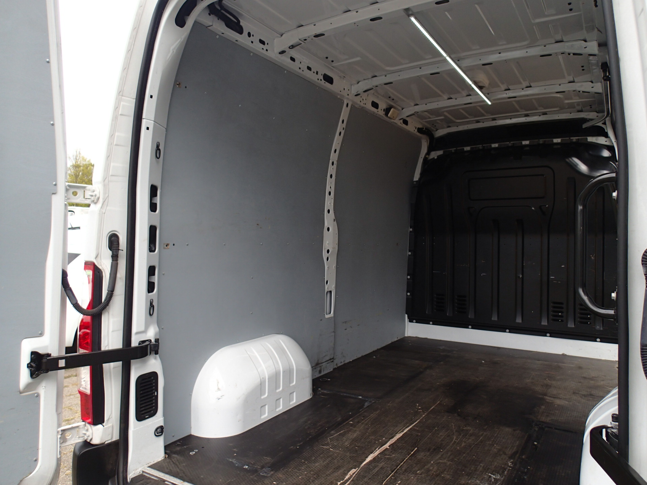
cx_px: 324
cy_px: 242
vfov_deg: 54.9
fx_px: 467
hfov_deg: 69.4
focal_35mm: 25
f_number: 2.8
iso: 100
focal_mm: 4.5
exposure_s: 1/320
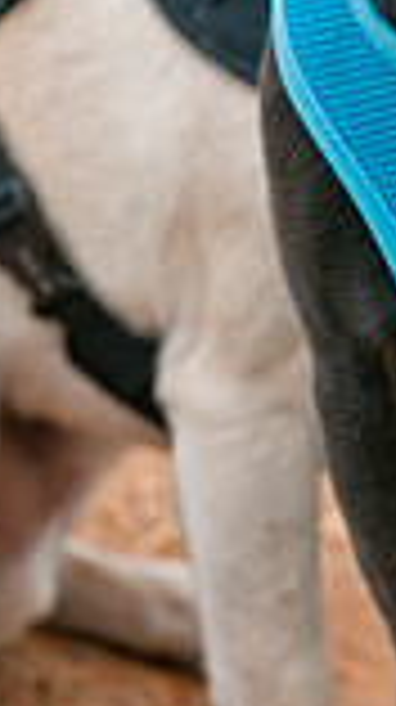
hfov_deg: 1.9
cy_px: 54
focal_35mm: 652
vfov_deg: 3.3
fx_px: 12213
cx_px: 457
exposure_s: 1/320
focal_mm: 145
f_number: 5
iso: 200
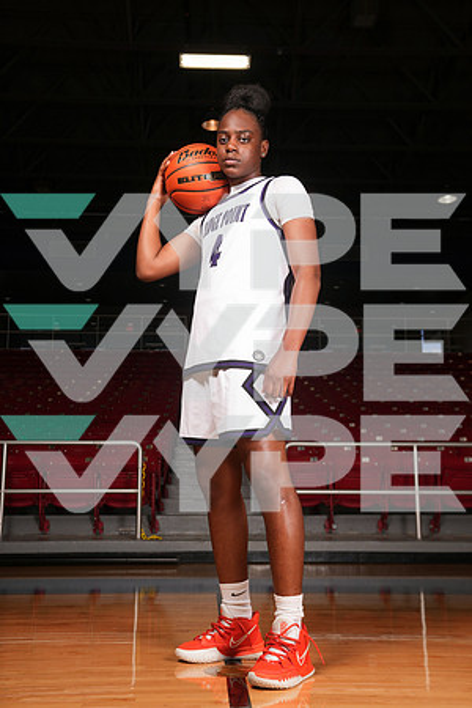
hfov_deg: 34.2
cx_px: 236
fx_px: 767
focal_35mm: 39
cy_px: 354
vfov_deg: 49.6
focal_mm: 39
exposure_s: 1/200
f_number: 6.3
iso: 250
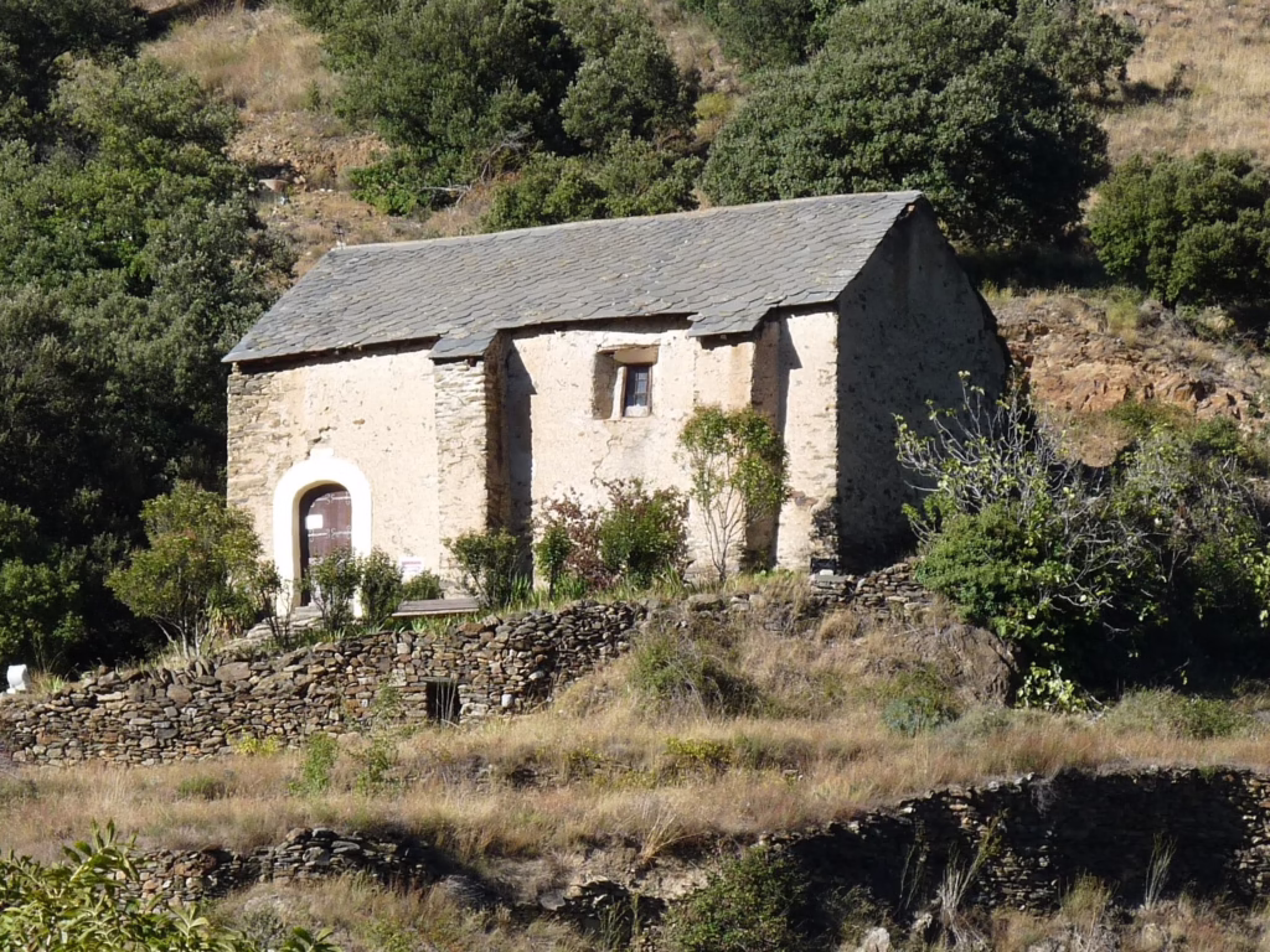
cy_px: 476
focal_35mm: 343
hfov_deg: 5.8
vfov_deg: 4.3
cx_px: 635
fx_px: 12584
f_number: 5.6
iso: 100
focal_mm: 34.9
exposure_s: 1/320
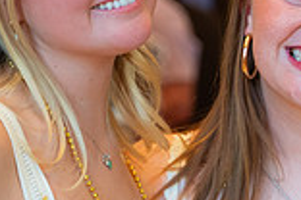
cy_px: 175
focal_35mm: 246
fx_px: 2057
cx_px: 334
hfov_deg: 8.3
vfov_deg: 5.6
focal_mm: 66
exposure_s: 1/125
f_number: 2.8
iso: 2000
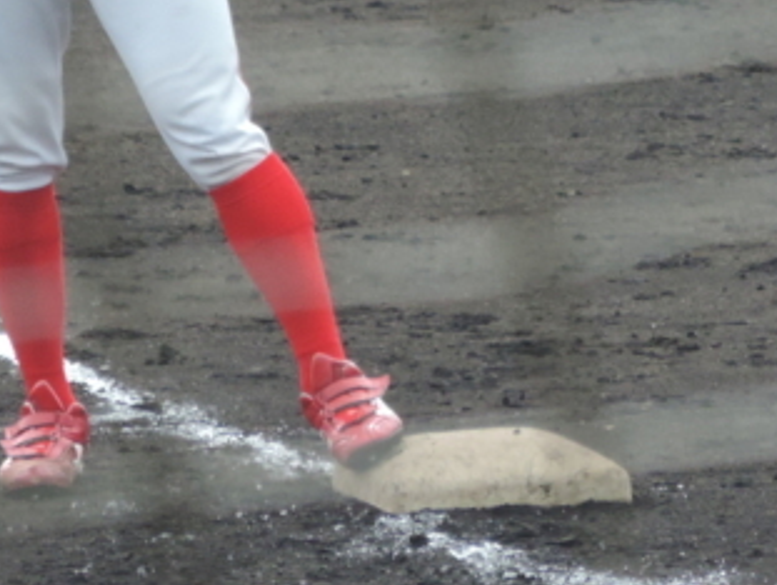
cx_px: 230
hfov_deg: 1.1
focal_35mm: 1798
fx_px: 40405
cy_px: -148
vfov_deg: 0.8
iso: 400
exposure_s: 1/320
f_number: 5
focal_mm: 124.8
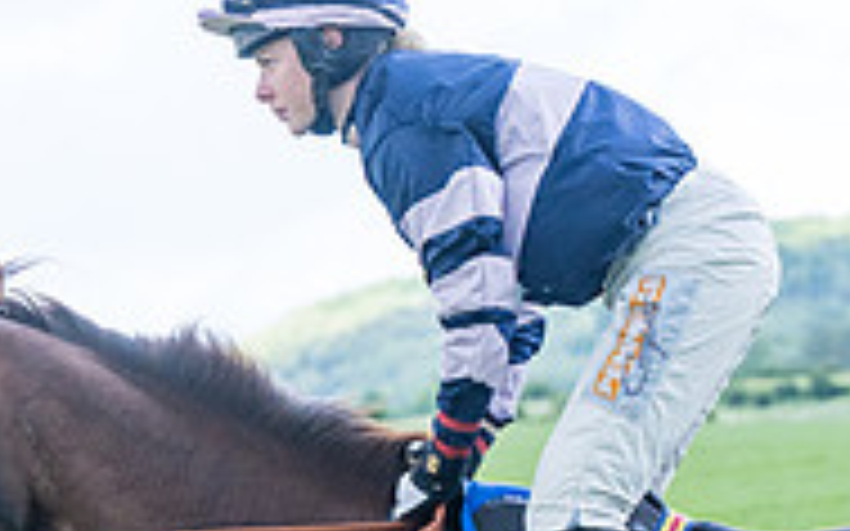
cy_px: 756
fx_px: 6230
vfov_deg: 4.8
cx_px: 543
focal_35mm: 269
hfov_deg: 7.8
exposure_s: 1/2000
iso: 800
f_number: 4
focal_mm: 70
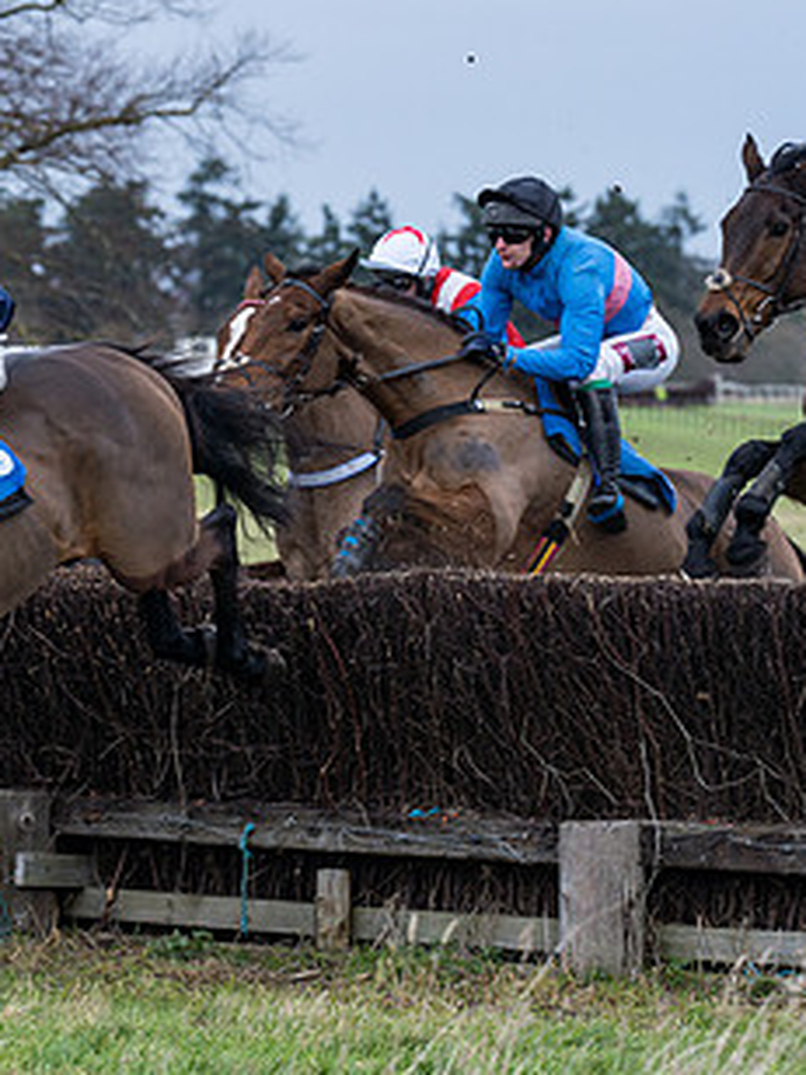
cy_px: 425
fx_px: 9065
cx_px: -253
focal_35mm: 292
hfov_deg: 5.1
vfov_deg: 6.8
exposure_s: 1/1600
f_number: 4.5
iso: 400
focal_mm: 135
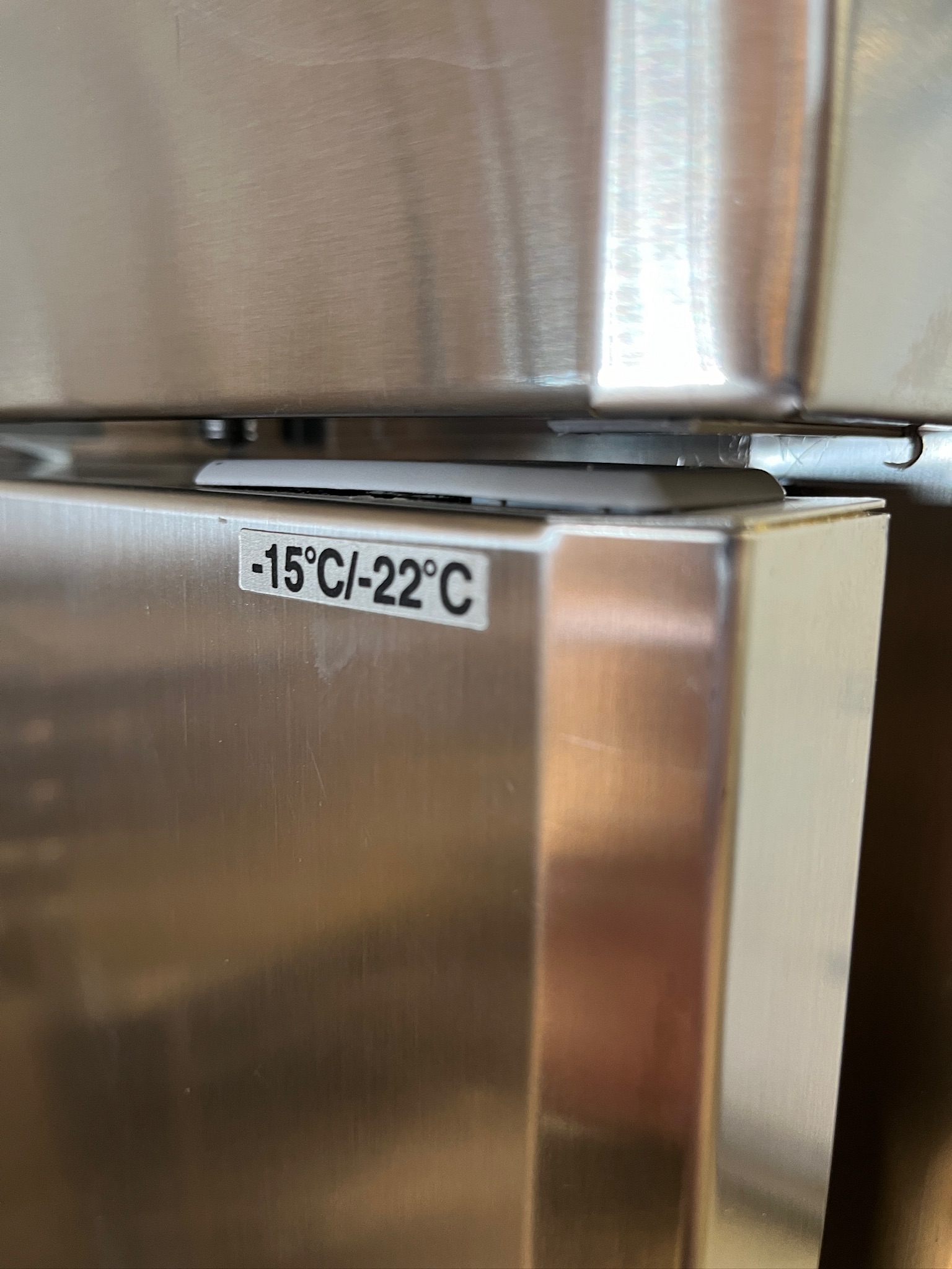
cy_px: 634
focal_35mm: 26
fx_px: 953
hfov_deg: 53.1
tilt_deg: -10.4
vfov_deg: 67.3
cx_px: 476
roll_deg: -0.5
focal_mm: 5.1
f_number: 1.6
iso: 200
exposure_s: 1/50
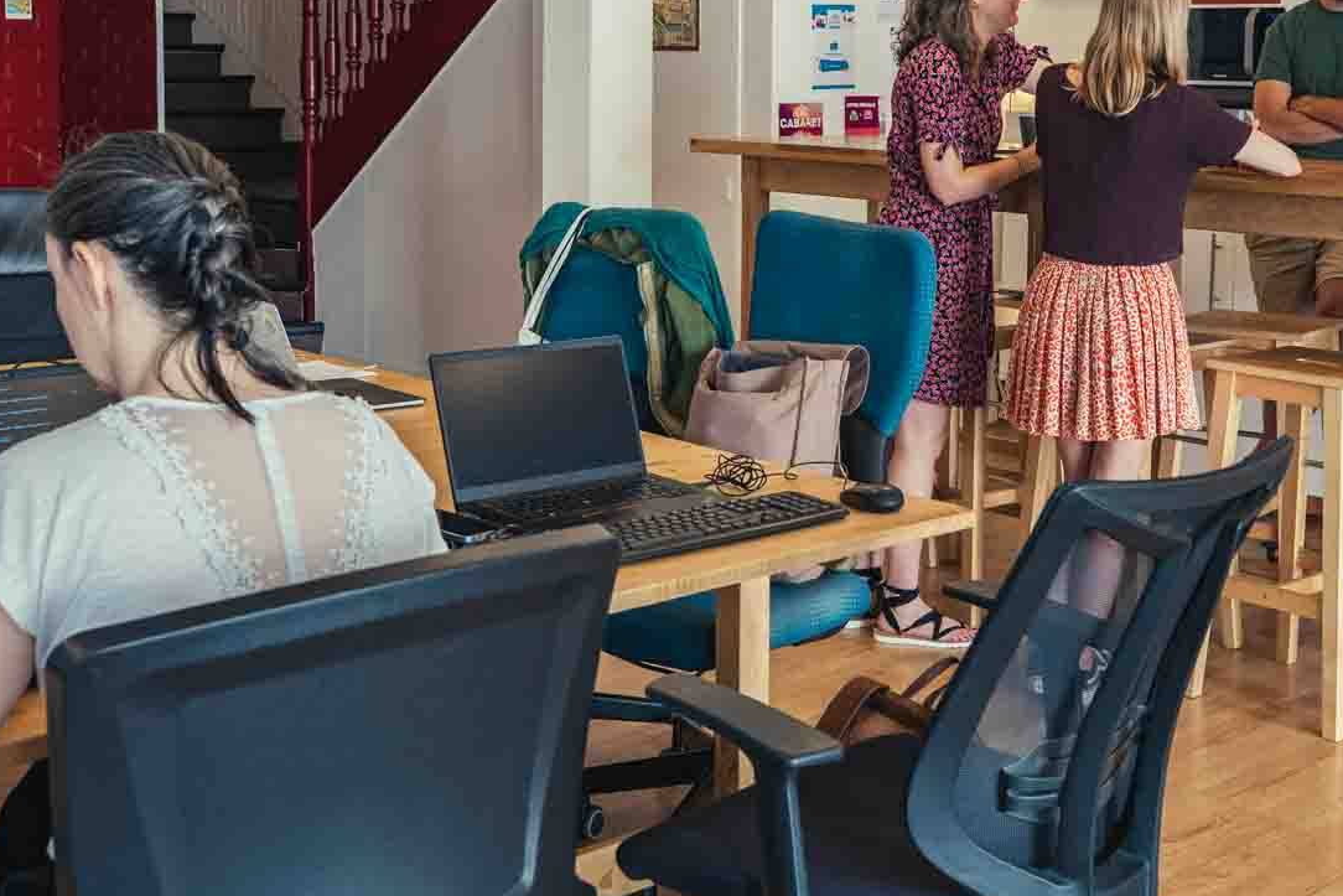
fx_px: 1865
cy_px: 209
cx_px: 875
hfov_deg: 39.2
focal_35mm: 50
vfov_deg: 26.6
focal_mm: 24
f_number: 4.5
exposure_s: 1/100
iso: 800
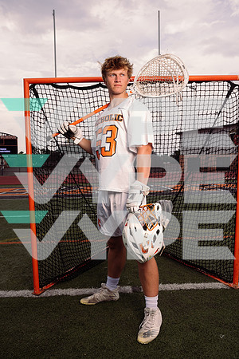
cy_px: 180
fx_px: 299
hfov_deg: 43.6
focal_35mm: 30
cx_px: 120
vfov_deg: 61.9
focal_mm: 30
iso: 64
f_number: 7.1
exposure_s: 1/200
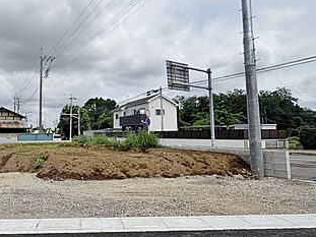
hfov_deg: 62.8
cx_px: 92
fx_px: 246
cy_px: 113
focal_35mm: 27
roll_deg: +0.9
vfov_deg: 51.3
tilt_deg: +4.8
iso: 50
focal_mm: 2.22
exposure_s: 1/5263
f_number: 2.2
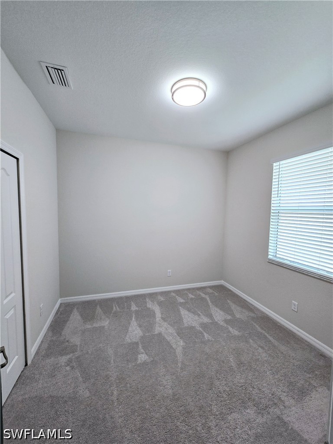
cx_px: 166
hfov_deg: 89.9
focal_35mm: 13
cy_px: 222
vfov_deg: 106.2
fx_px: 167
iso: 100
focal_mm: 2.2
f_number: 2.2
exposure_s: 1/60.2
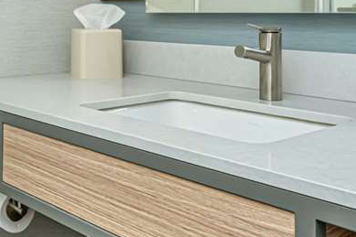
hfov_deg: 35.3
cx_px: 56
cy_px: 9
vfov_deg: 24.1
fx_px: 534
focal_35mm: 54
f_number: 6.3
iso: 400
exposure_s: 1/200
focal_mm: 14
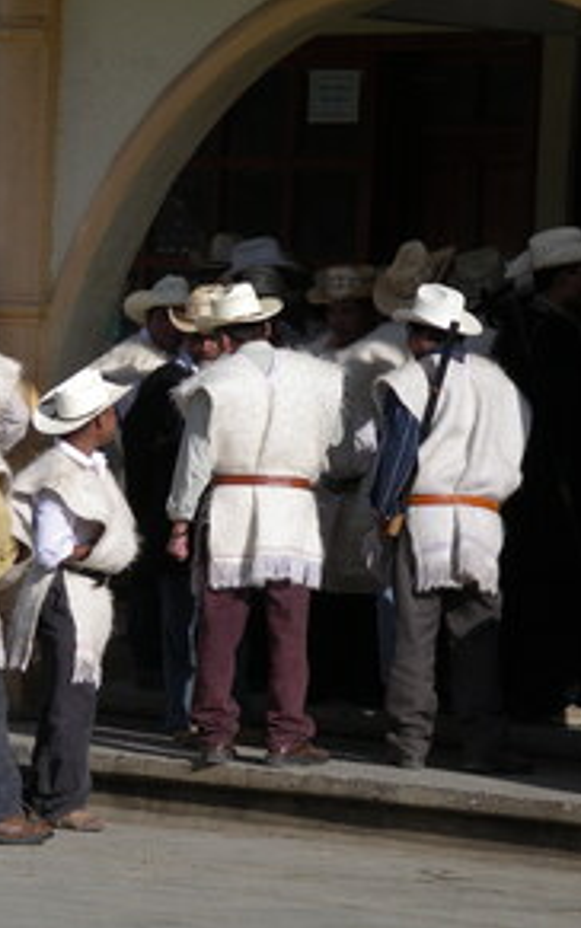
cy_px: 464
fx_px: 6736
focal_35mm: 266
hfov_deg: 4.9
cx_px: 99
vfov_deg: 7.9
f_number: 6.5
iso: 80
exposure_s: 1/400
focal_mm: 39
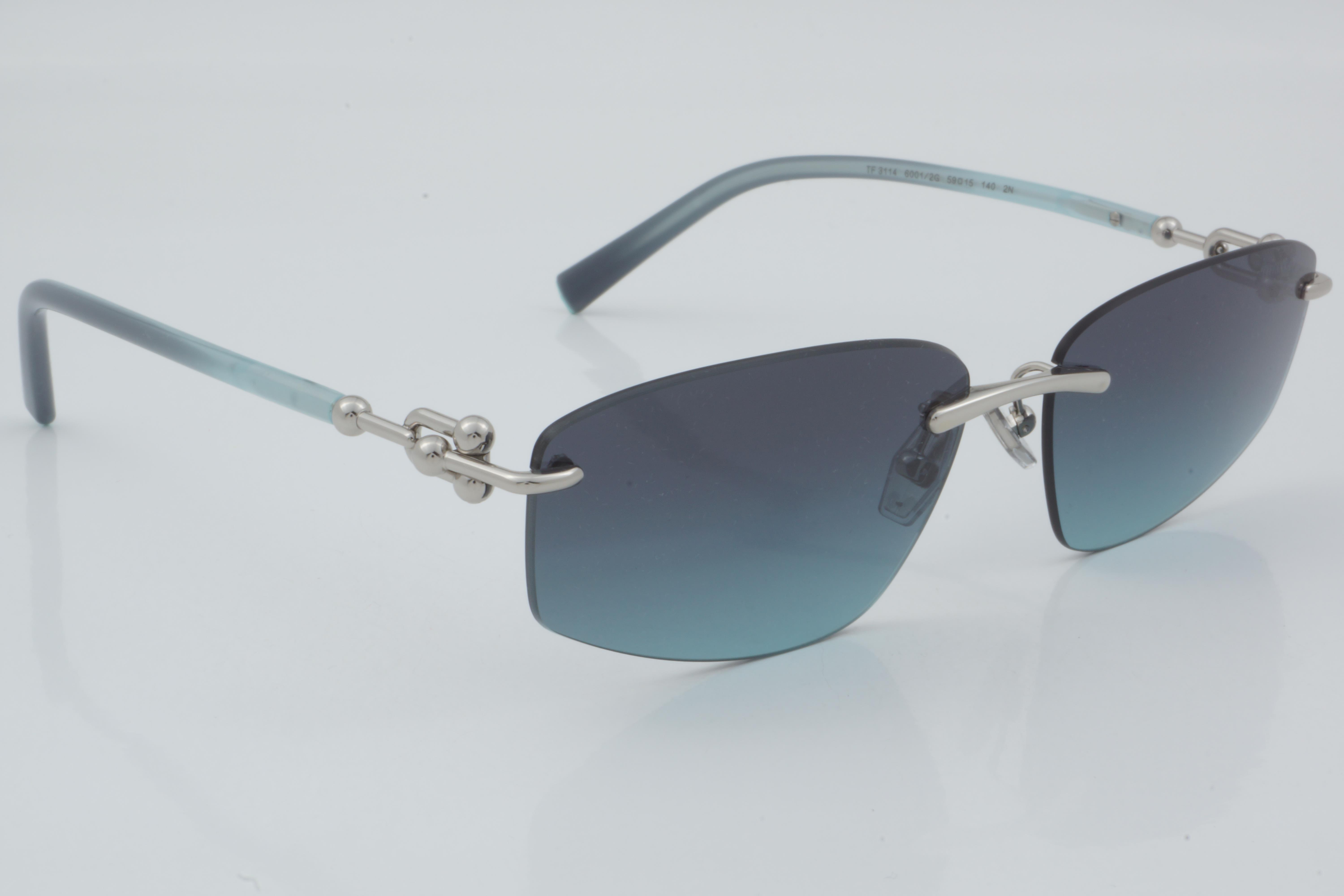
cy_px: 448
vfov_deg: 18.2
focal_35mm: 75
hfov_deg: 27.0
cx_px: 672
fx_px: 2800
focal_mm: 50
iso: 100
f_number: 32
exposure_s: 1/3
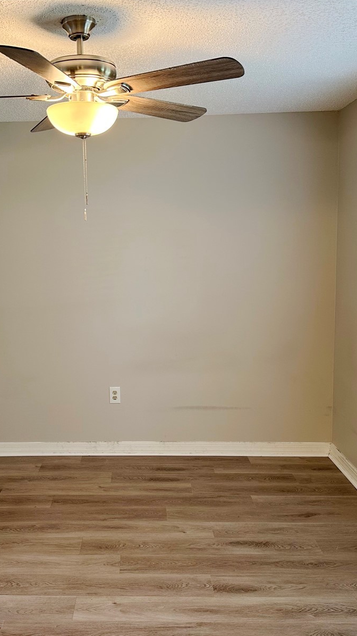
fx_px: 589
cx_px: 122
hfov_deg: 33.4
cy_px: 318
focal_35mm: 35
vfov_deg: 56.6
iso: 160
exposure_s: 1/60
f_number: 1.78
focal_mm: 6.86
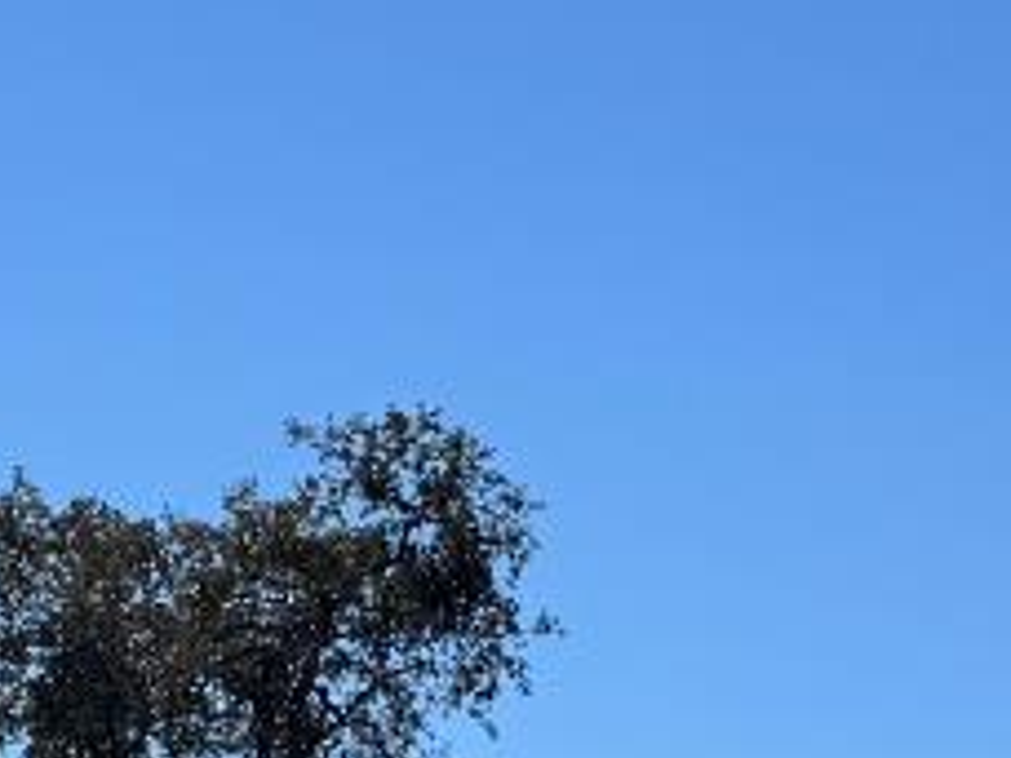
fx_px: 4615
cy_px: 1133
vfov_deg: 9.2
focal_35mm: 158
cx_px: -191
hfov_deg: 12.2
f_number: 1.78
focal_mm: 6.76
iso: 80
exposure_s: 1/7092
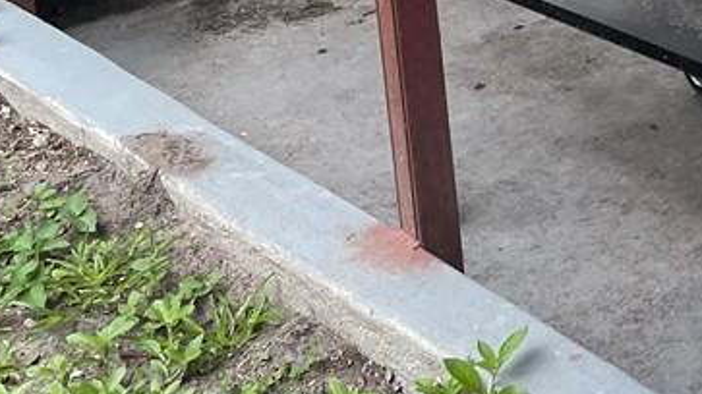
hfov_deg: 15.0
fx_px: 2233
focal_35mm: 120
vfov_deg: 9.2
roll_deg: +2.4
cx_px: 1334
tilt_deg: -13.0
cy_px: -514
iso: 32
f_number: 1.6
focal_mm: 5.1
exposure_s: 1/155
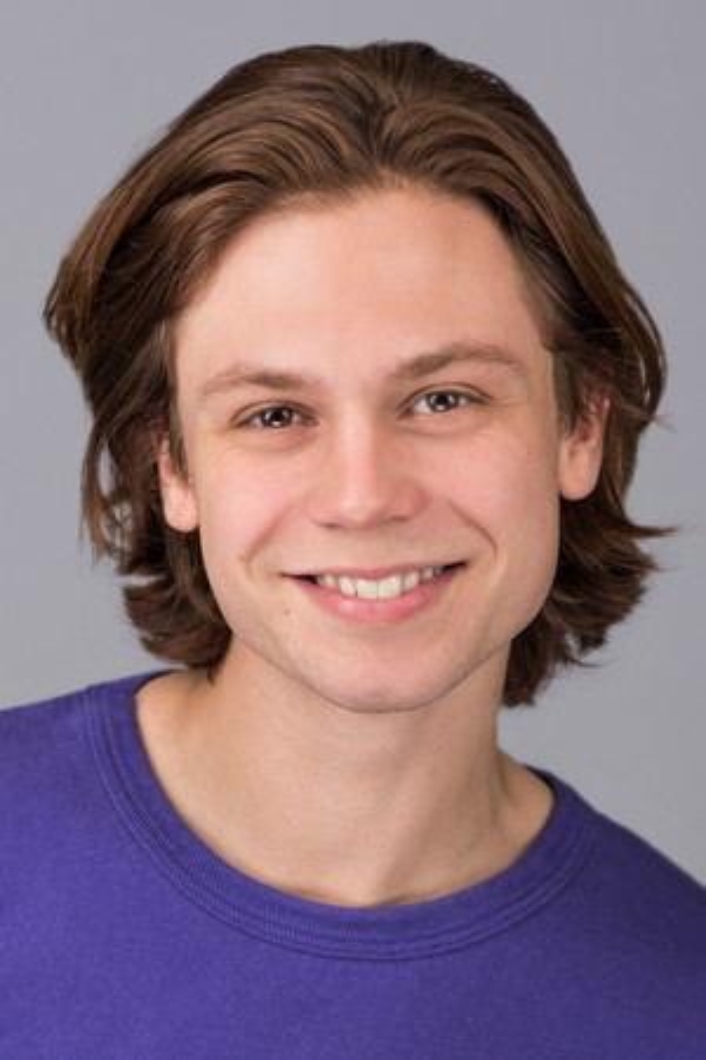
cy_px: 530
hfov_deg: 16.1
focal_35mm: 85
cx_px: 353
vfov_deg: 23.9
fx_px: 2500
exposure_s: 1/160
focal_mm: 85
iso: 80
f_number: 4.5
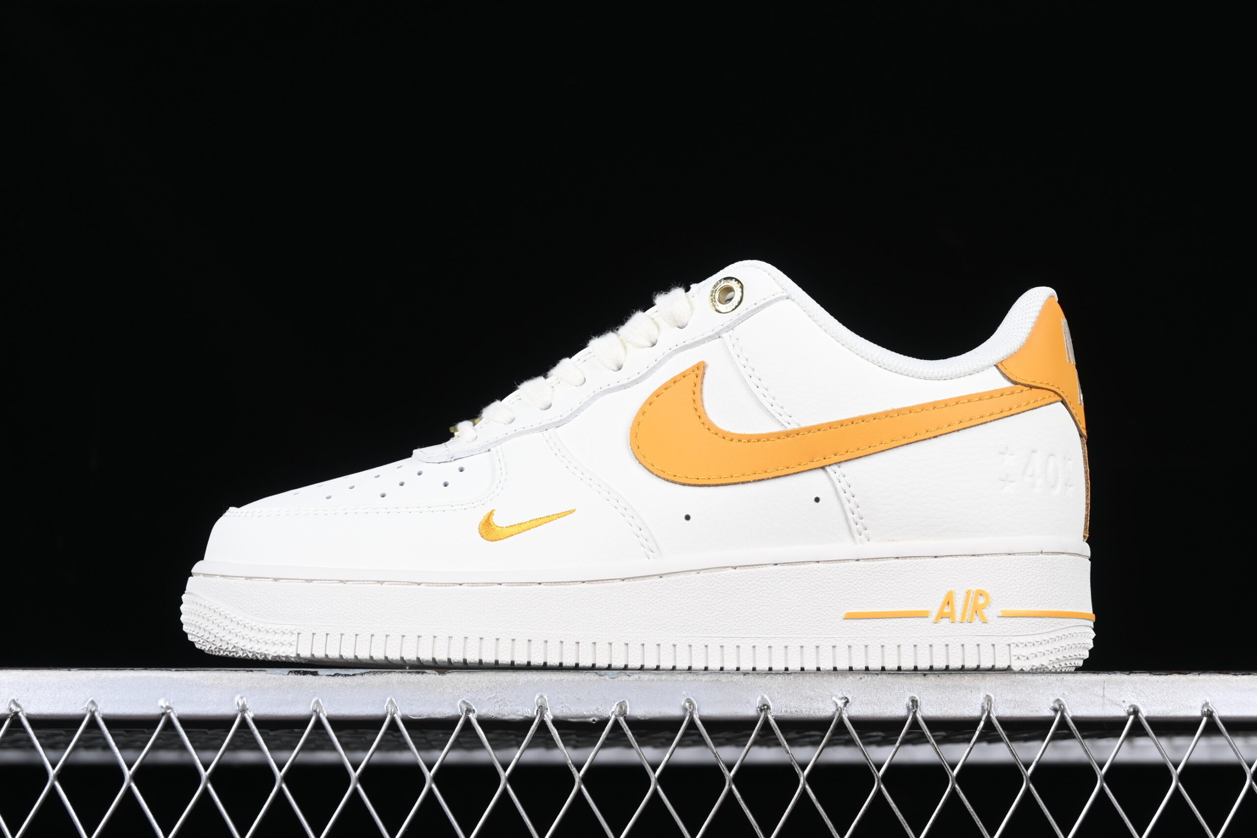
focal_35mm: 75
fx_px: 2619
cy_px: 419
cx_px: 628
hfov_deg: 27.0
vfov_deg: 18.2
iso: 160
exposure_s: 1/100
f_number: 8
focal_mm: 50
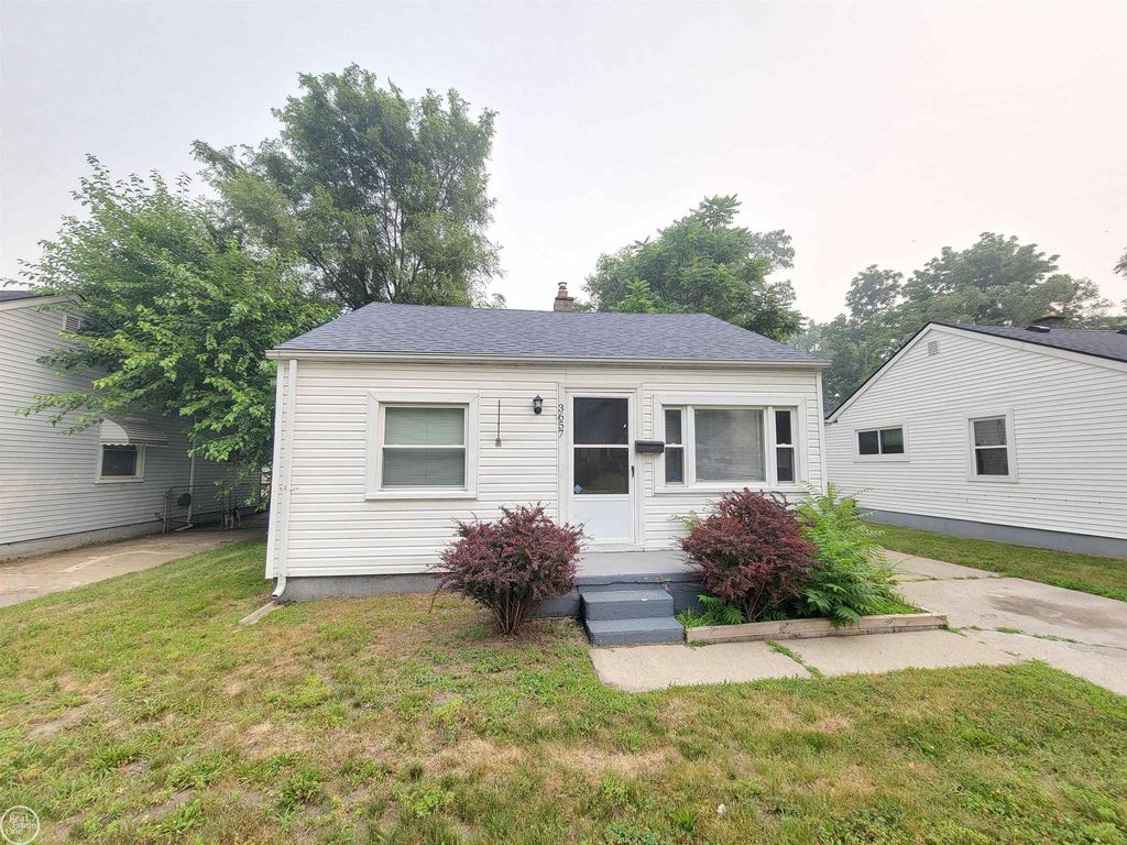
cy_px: 422
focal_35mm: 13
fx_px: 423
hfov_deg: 106.2
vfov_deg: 89.9
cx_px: 564
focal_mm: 2.2
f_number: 2.2
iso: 50
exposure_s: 1/157
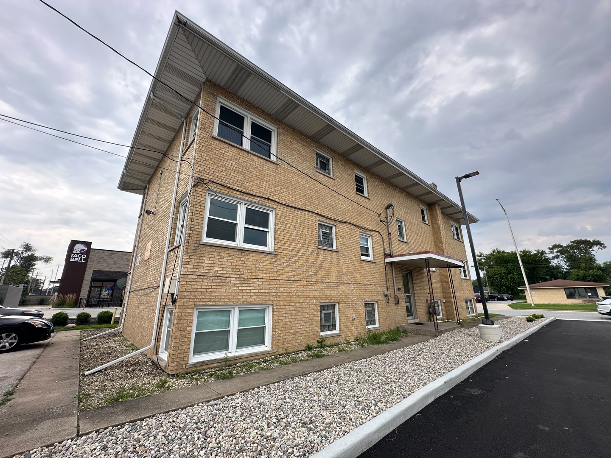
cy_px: 229
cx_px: 306
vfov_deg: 85.7
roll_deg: -1.0
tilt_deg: +13.8
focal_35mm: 14
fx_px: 247
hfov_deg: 102.1
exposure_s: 1/406
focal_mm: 2.22
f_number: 2.2
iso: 40
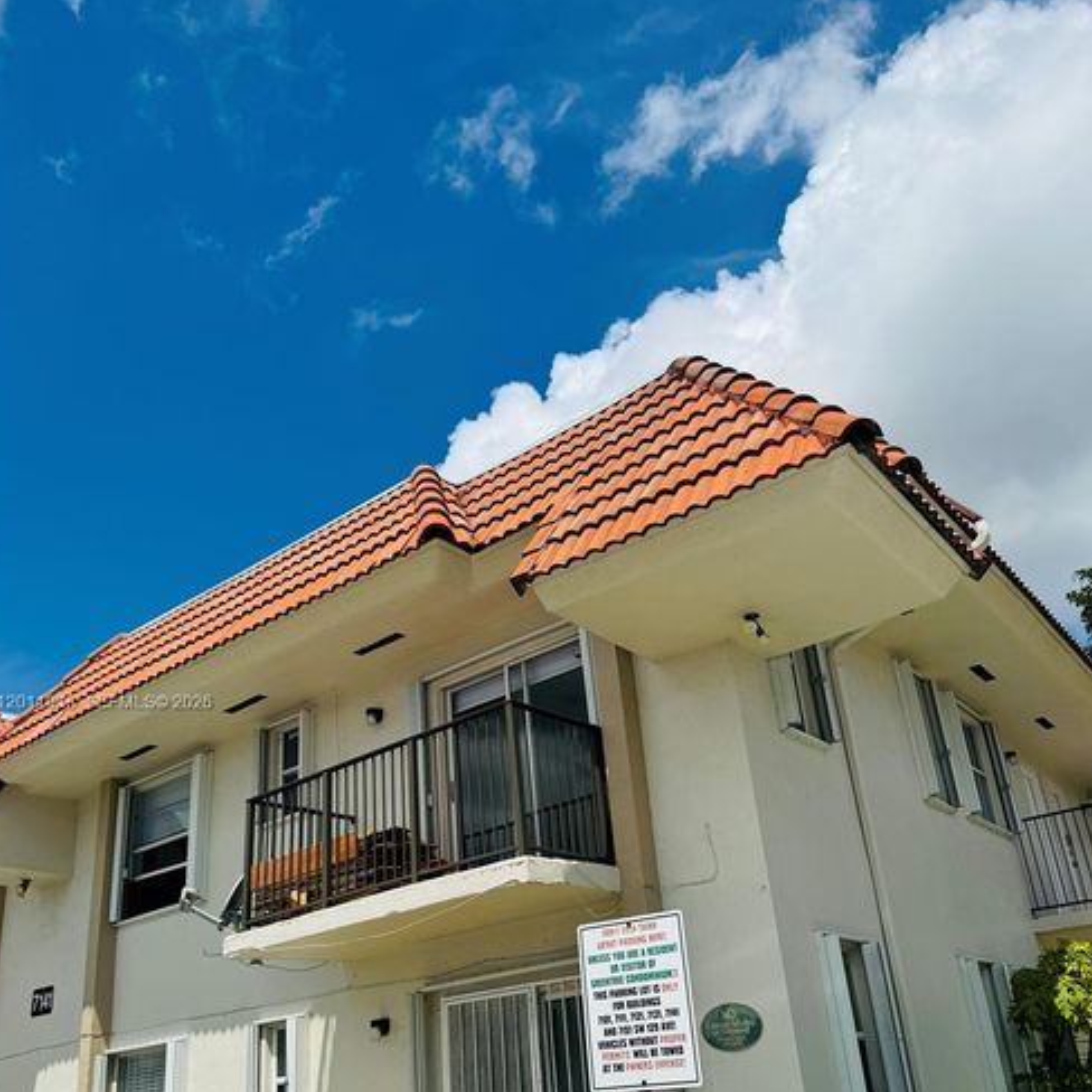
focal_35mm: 29
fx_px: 1035
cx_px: 542
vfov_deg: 54.8
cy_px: 704
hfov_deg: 55.6
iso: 80
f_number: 1.78
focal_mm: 6.76
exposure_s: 1/9009
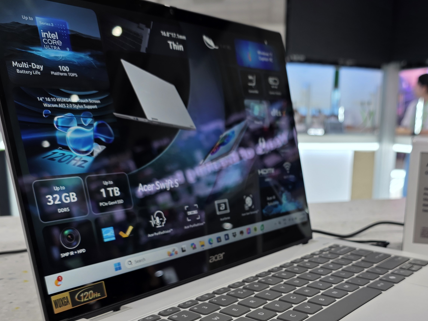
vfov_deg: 35.3
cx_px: 281
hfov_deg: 46.2
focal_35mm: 40
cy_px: 233
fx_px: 495
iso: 32
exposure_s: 1/60
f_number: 1.7
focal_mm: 6.3
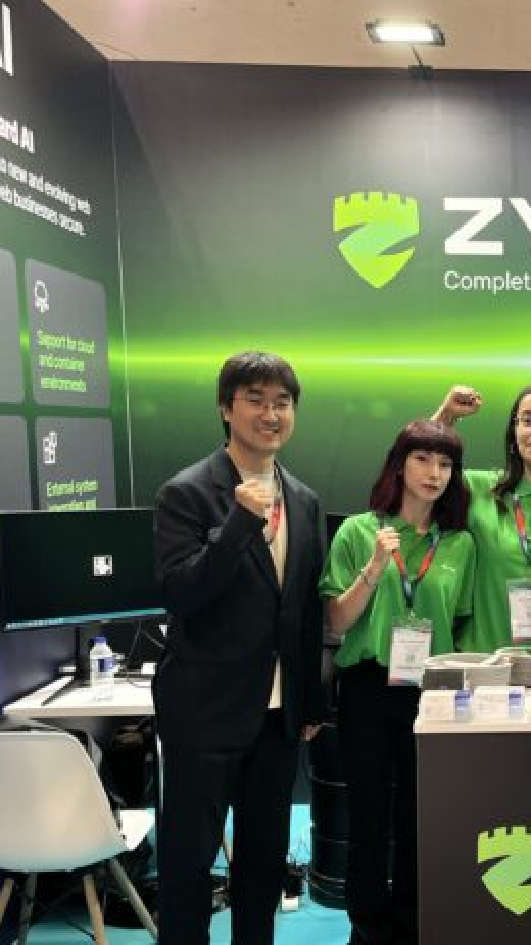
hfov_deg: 23.6
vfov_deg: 43.4
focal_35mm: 47
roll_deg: -0.1
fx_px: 1178
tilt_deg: -6.5
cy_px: 586
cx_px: 605
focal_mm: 5.1
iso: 125
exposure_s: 1/100
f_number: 1.6
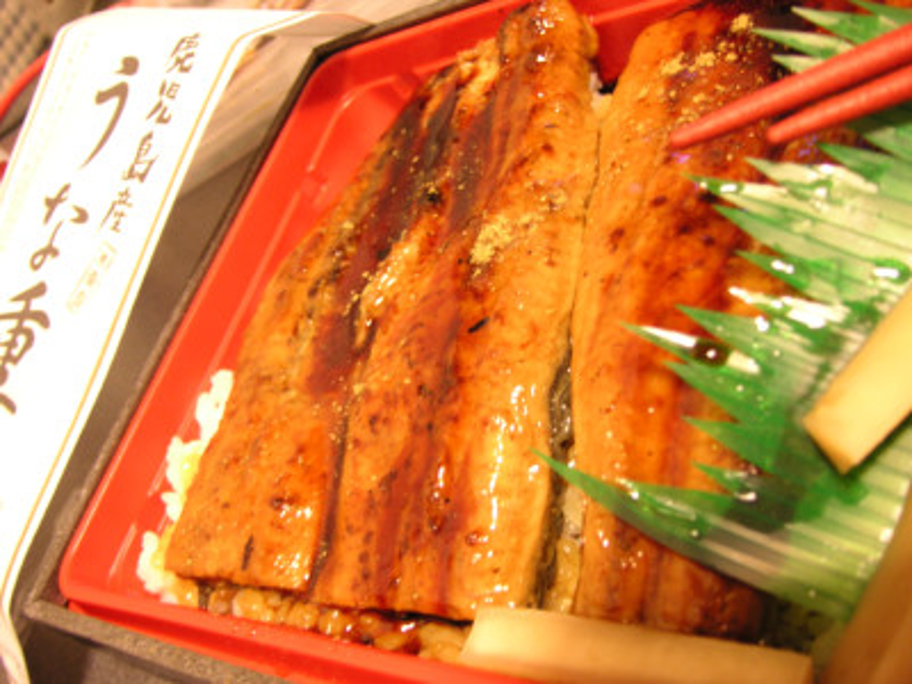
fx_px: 975
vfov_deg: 38.7
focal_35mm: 37
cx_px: 456
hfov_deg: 50.1
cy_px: 342
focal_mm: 6.1
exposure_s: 1/2
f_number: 2.8
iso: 100
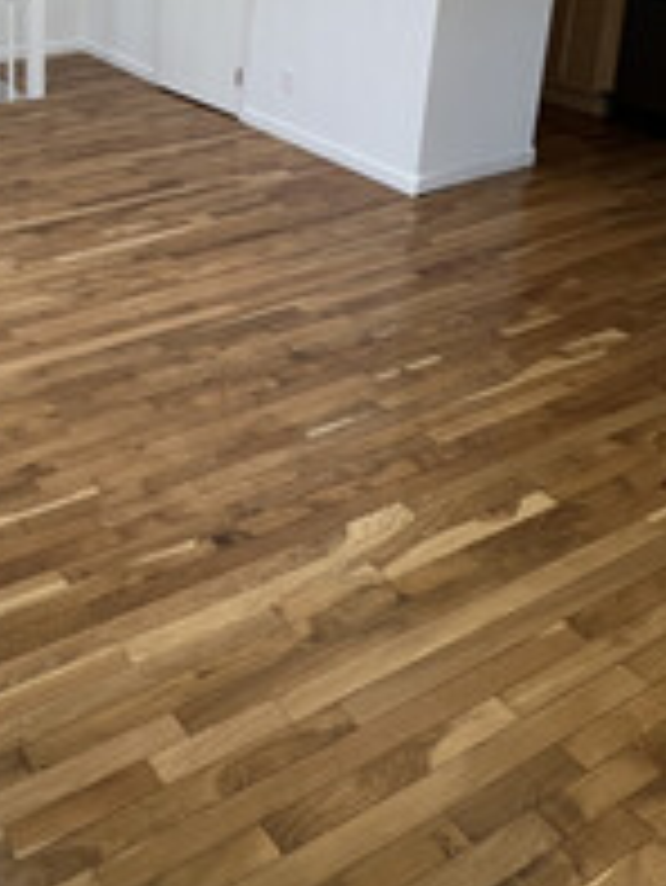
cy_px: 4
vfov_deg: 46.5
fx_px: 846
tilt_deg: -11.5
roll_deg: +0.3
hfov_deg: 36.8
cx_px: -52
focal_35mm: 33
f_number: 1.8
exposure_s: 1/99
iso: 32
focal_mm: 1.57
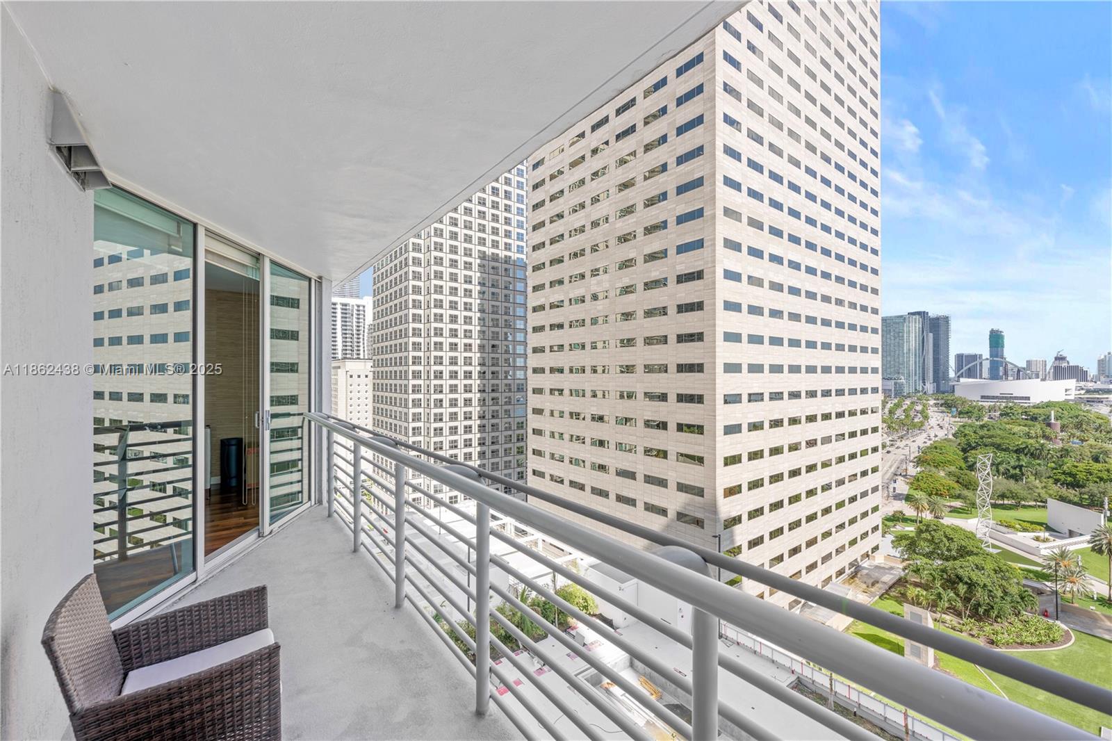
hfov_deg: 104.3
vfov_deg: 81.2
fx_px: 432
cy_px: 370
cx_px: 556
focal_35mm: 14
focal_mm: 14
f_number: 8
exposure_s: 1/60
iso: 64
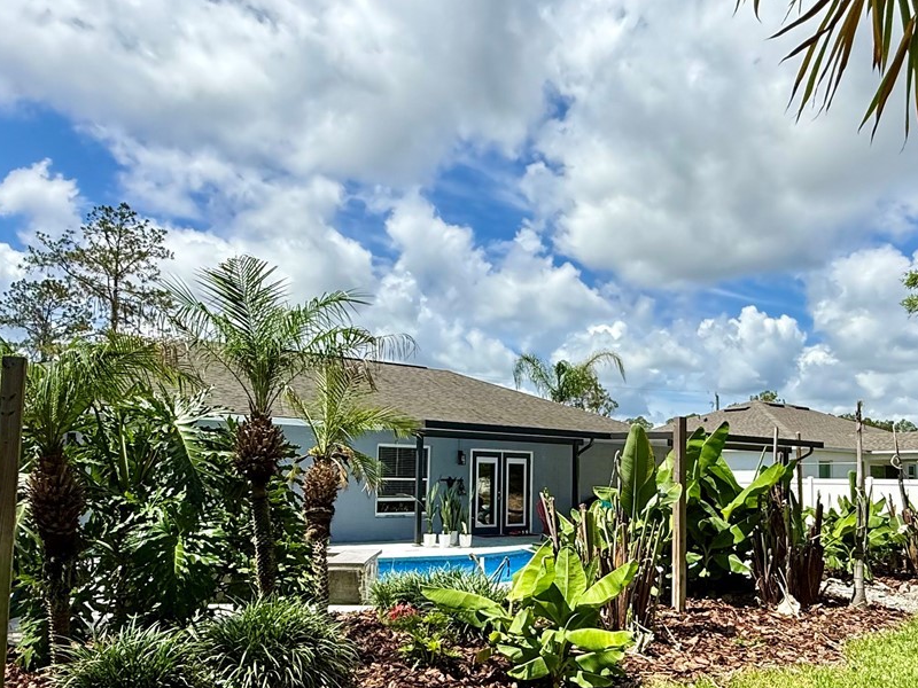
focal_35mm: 28
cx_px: 539
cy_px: 430
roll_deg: -0.4
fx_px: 743
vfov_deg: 49.3
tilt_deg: +4.4
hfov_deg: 63.0
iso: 50
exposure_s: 1/2976
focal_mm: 2.22
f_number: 2.2
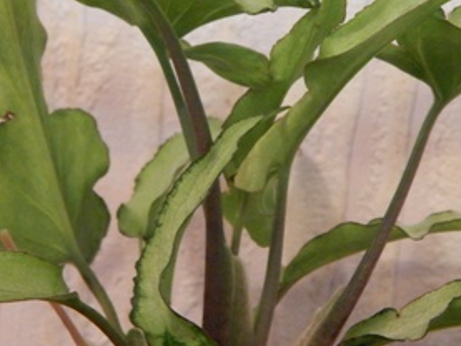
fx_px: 1279
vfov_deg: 15.4
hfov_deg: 20.4
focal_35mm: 96
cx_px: 240
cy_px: 117
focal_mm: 6.8
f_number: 3.4
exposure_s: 1/20
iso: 400
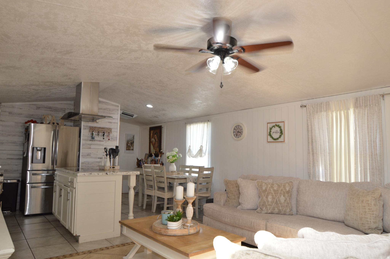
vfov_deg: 53.1
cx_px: 195
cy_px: 130
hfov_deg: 73.8
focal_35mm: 24
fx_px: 260
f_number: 4.5
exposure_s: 1/100
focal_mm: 16
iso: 400
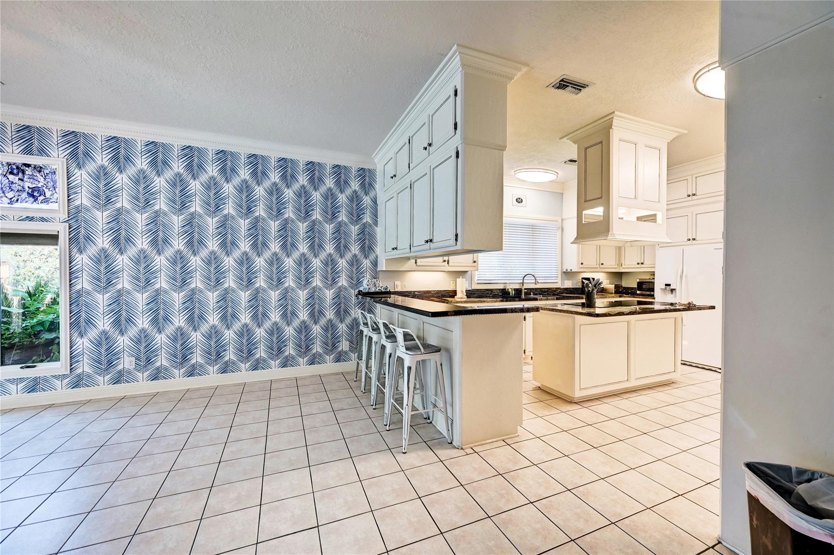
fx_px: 324
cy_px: 278
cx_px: 417
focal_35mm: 14
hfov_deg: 104.3
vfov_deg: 81.1
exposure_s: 1/13
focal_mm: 14
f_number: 8
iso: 400
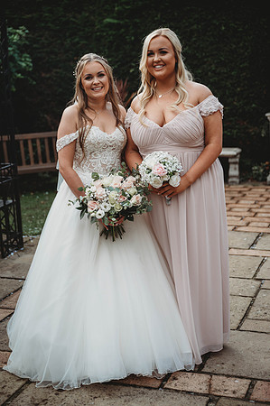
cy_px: 203
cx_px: 135
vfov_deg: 35.1
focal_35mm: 57
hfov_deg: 23.7
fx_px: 643
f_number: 2.8
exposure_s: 1/500
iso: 100
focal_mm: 57
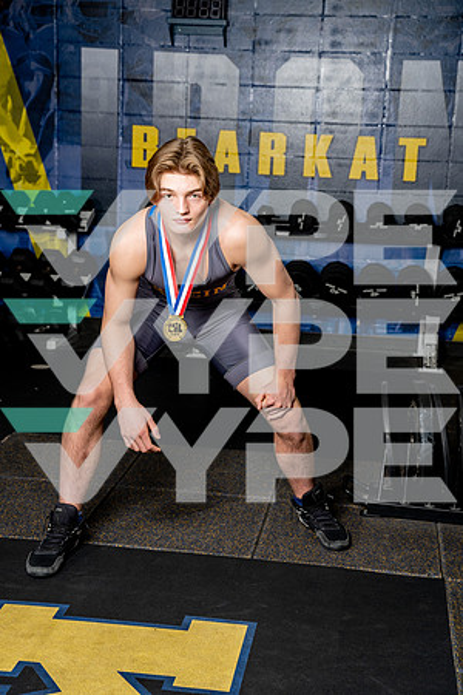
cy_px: 348
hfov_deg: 22.6
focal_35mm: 60
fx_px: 1157
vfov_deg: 33.4
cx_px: 232
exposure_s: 1/250
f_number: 5.6
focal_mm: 60
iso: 160
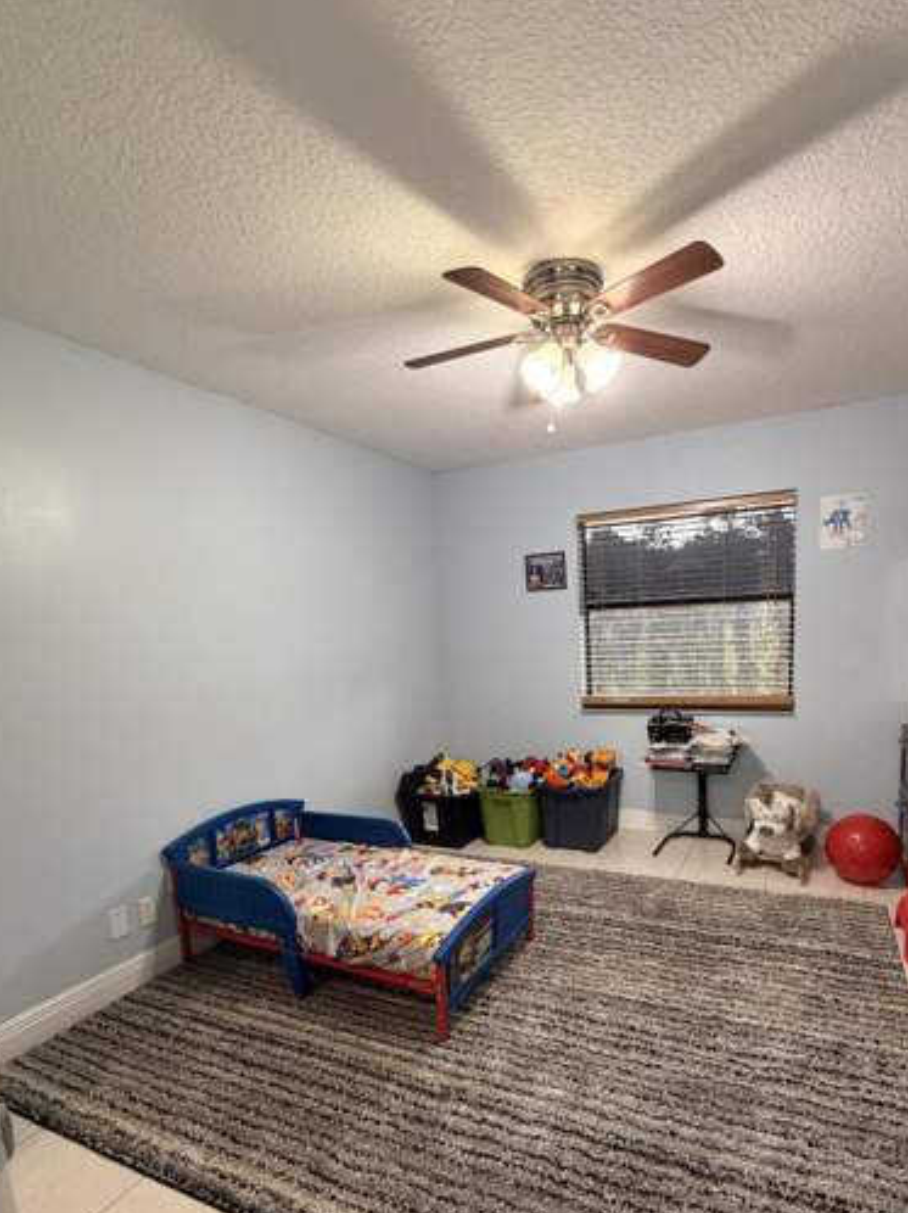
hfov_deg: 71.1
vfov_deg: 86.8
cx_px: 528
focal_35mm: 18
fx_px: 630
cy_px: 721
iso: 400
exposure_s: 1/60
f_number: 2.2
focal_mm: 2.22
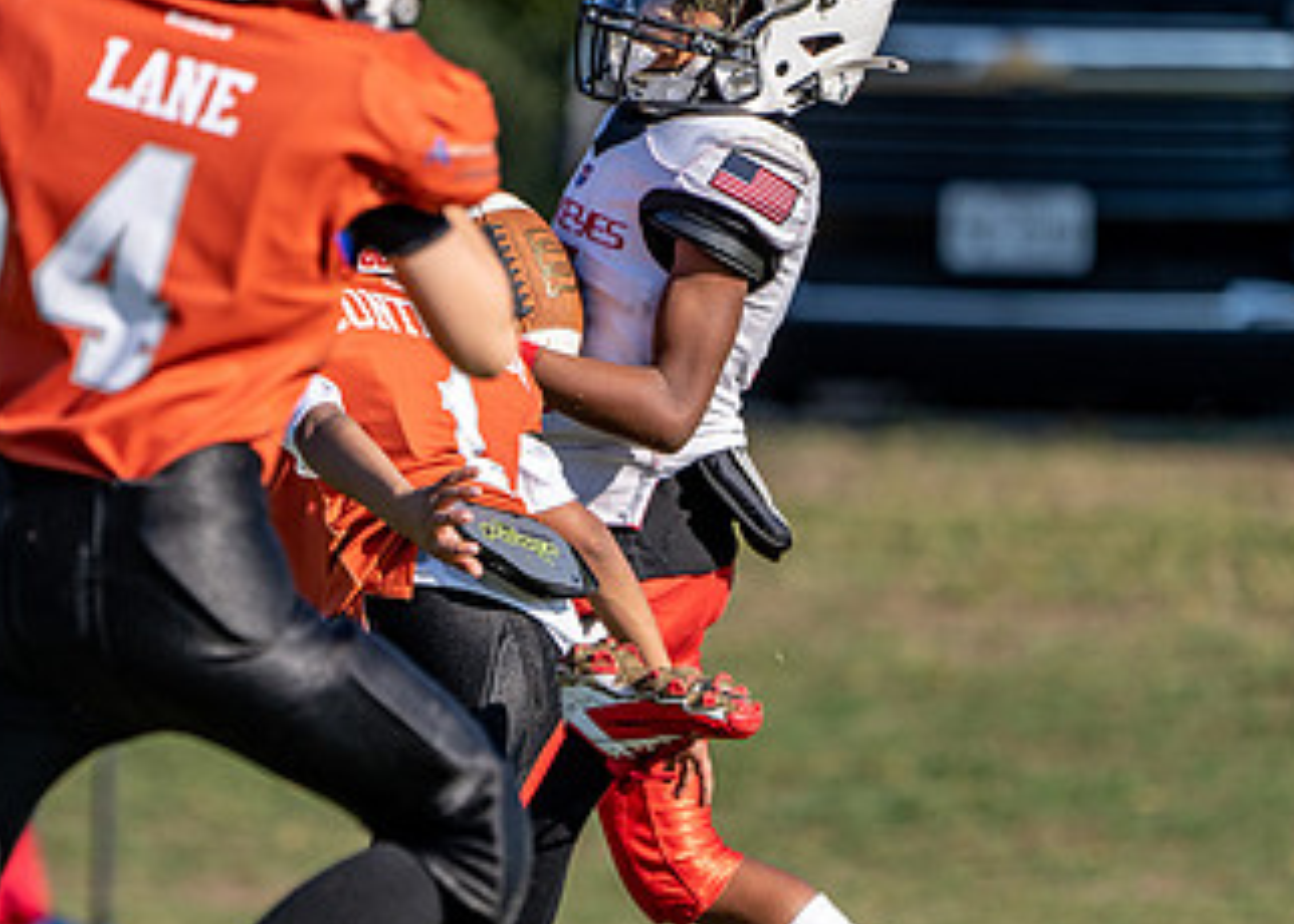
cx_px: 442
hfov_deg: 2.6
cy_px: 477
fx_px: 29033
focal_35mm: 790
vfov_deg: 1.8
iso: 320
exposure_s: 1/1250
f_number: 5.6
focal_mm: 388
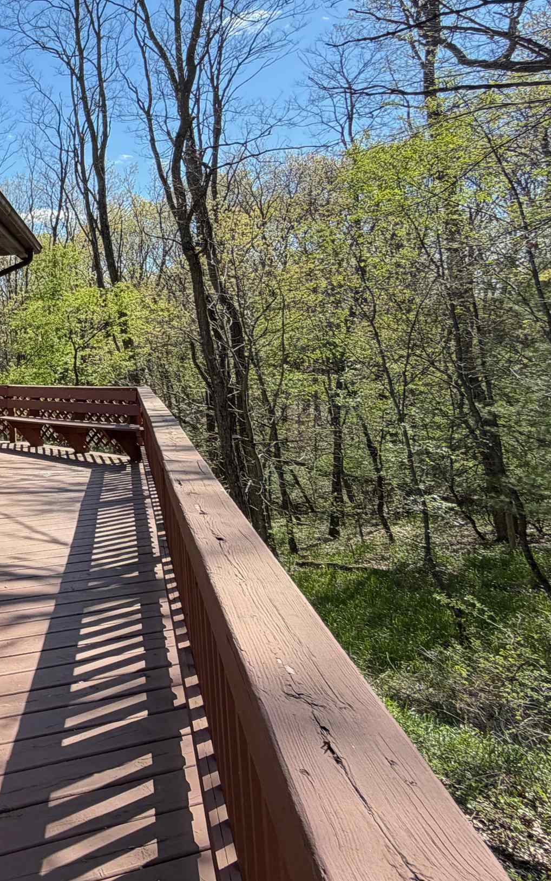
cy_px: 329
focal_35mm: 28
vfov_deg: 65.5
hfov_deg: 29.9
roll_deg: +1.4
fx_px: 673
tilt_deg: +2.7
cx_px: -242
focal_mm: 2.22
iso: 50
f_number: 2.2
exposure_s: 1/502
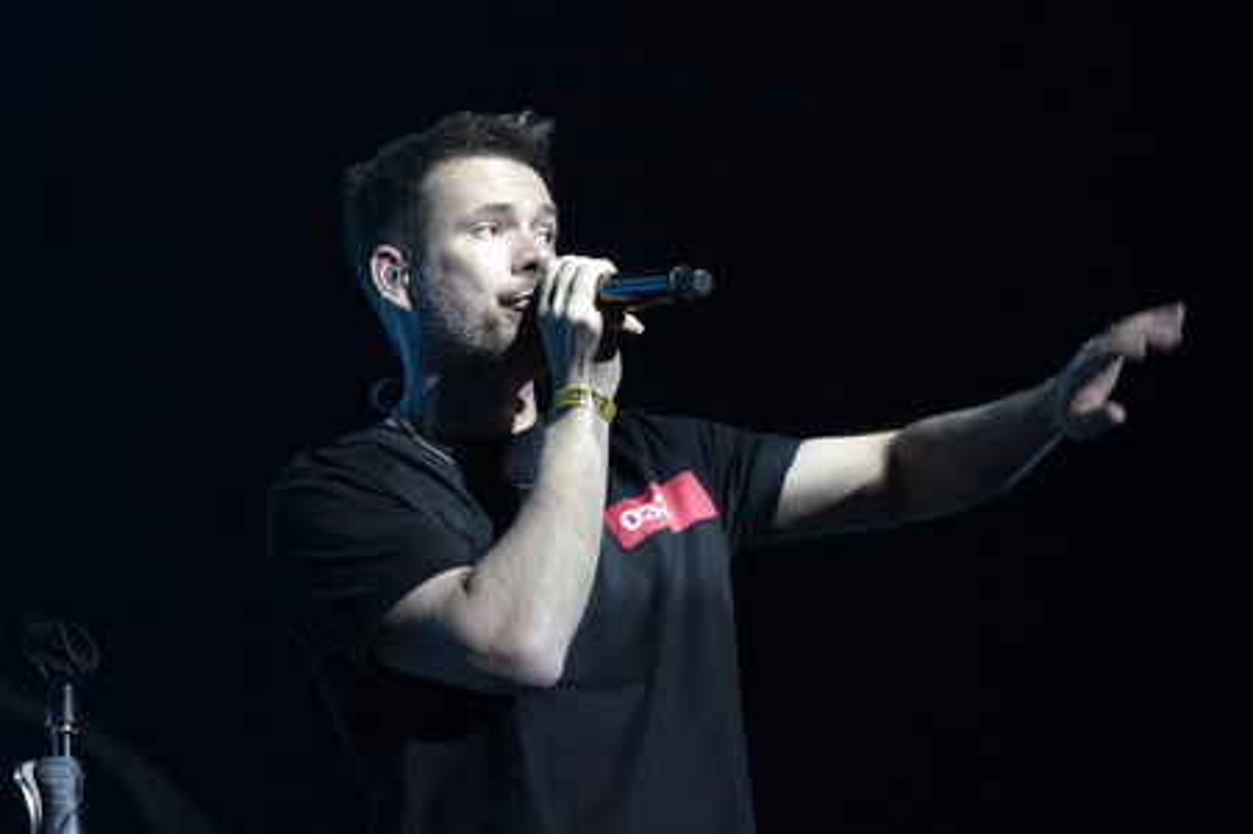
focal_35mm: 86
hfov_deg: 23.7
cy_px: 417
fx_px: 2991
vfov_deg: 15.9
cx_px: 626
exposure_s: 1/250
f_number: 4.5
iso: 2000
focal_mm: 86
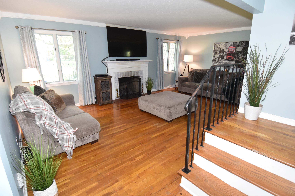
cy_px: 98
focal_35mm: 18
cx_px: 148
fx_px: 147
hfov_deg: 90.0
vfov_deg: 67.4
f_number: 4
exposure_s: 1/60
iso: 1250
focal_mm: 12
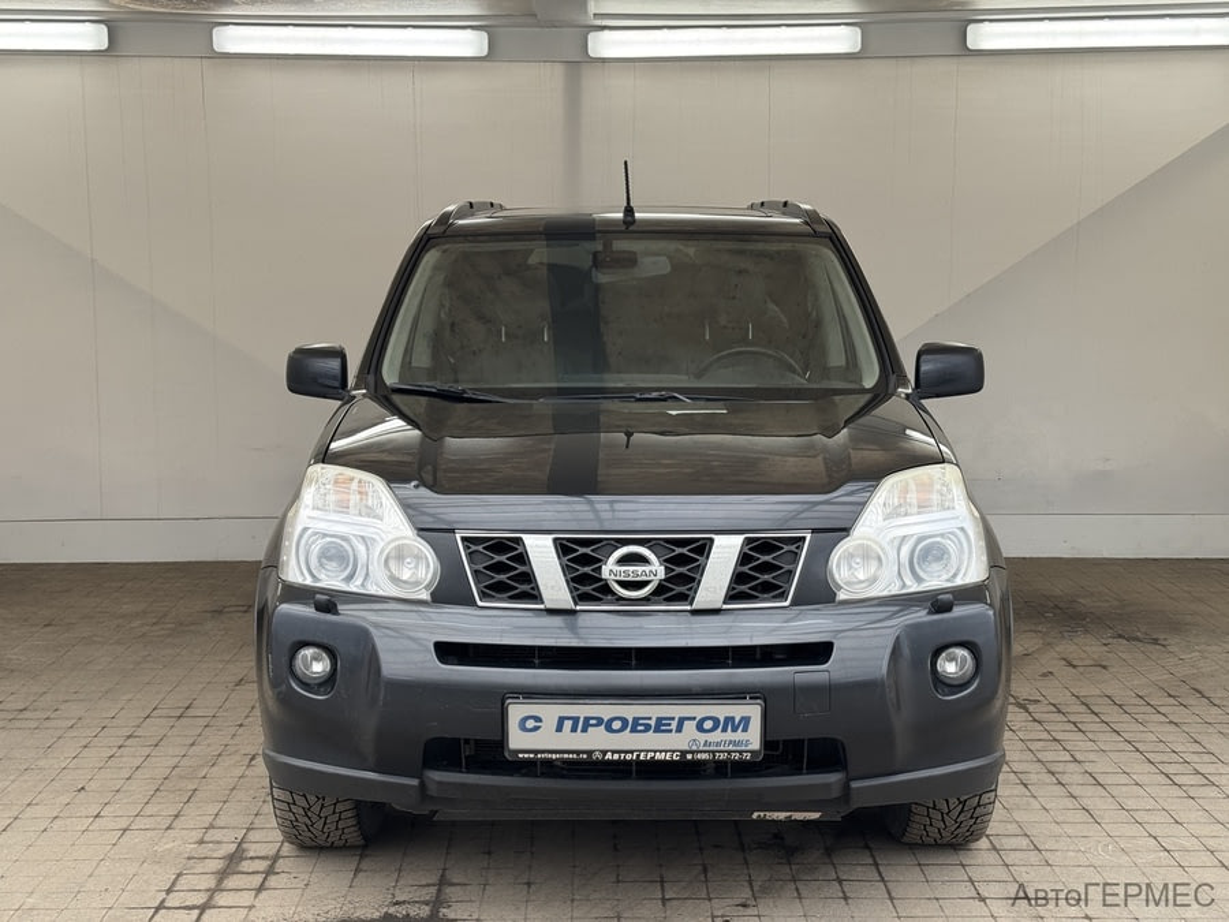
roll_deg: -1.0
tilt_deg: -9.3
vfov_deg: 30.3
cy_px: 461
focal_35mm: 48
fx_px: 1704
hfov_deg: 39.7
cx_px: 614
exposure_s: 1/394
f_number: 1.78
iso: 64
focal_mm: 6.76
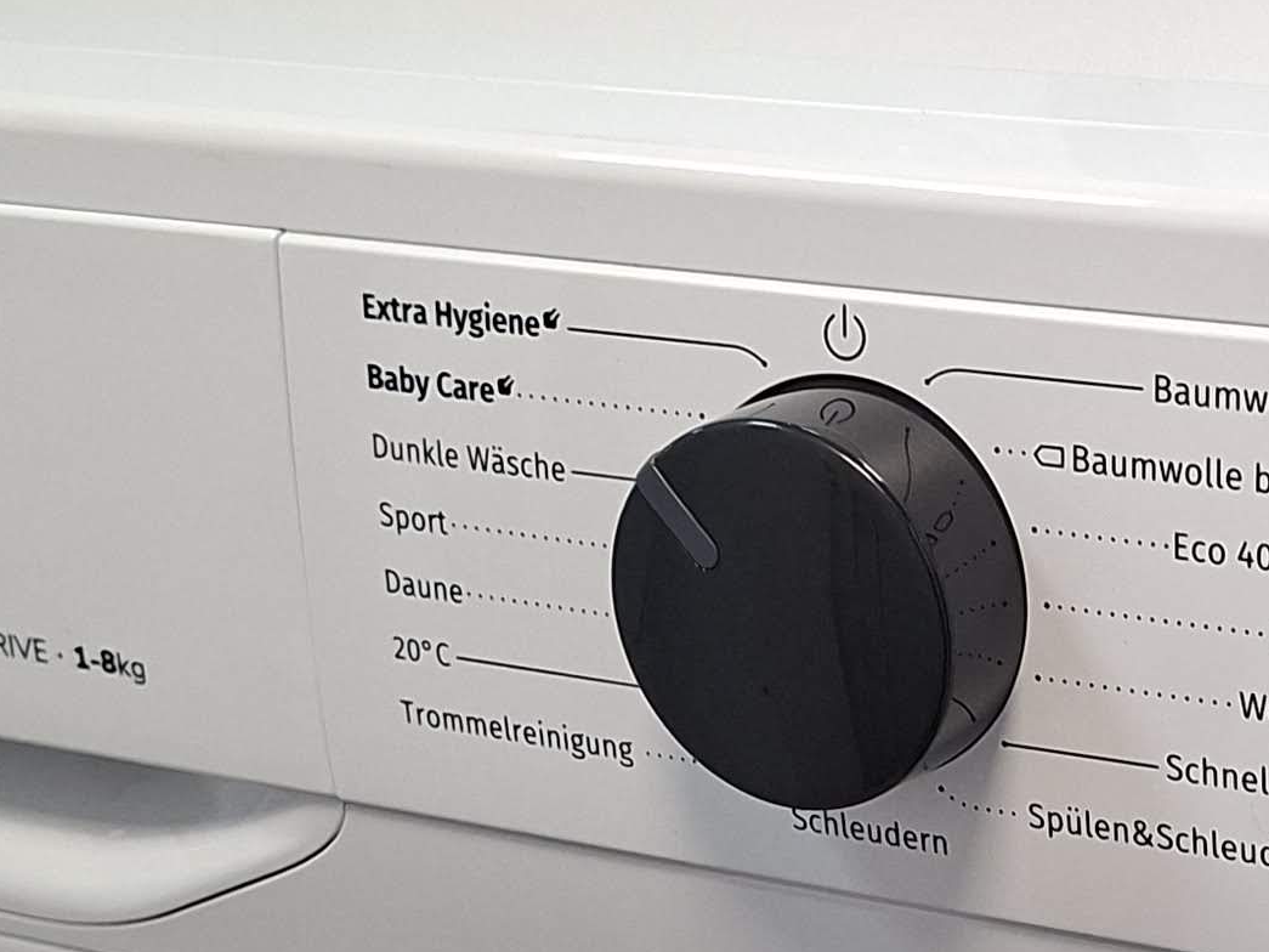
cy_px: 748
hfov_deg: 21.3
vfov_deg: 16.7
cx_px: 1336
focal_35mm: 88
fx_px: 3226
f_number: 1.8
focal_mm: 5.54
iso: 200
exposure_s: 1/50
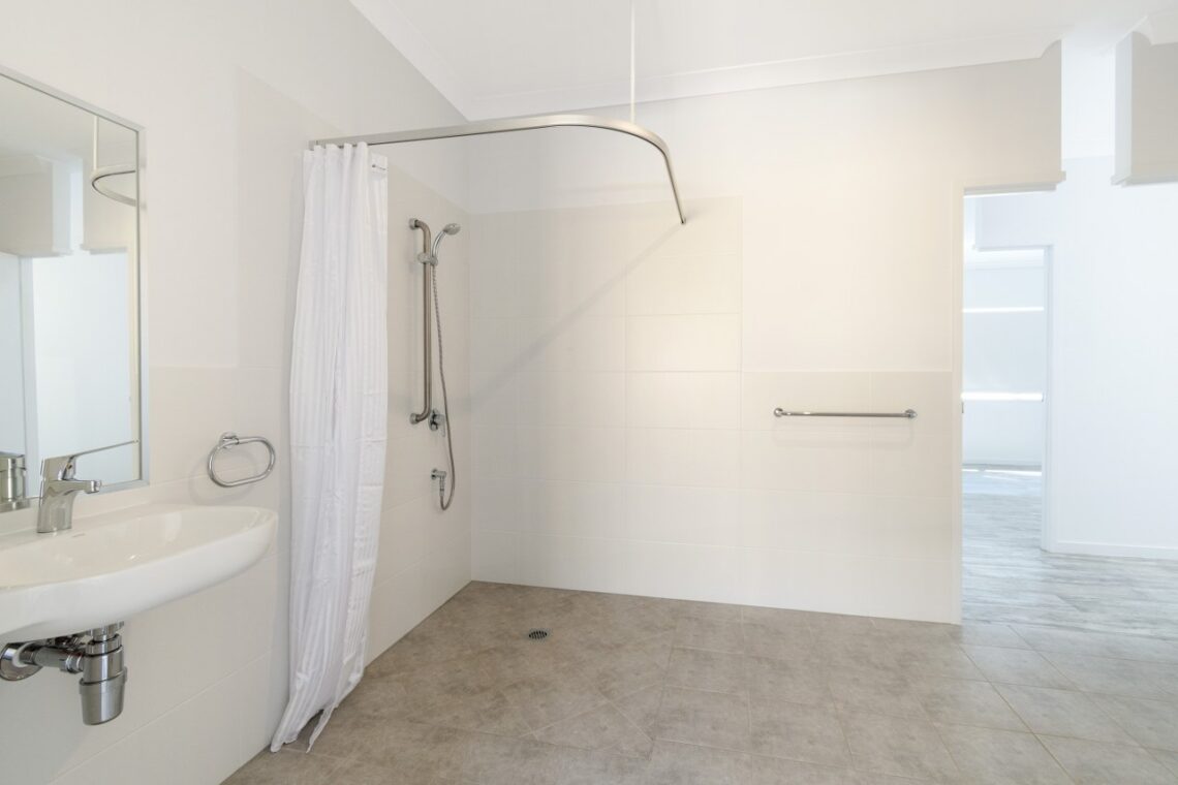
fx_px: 491
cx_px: 589
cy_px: 392
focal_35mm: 15
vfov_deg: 77.3
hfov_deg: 100.4
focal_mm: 10
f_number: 7.1
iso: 400
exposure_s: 1/13
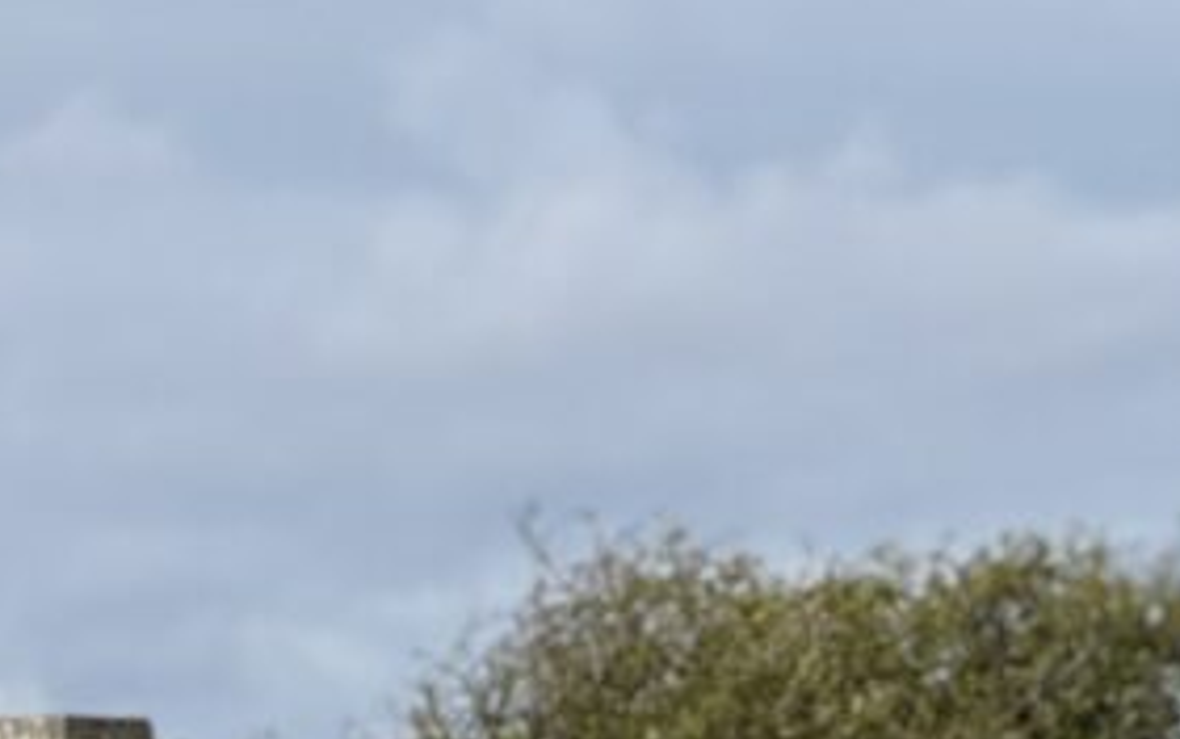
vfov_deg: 2.8
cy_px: 1386
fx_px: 14898
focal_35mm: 463
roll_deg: +0.3
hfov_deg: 4.5
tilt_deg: +0.5
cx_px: 1306
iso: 64
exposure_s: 1/2710
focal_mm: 15.66
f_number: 2.8
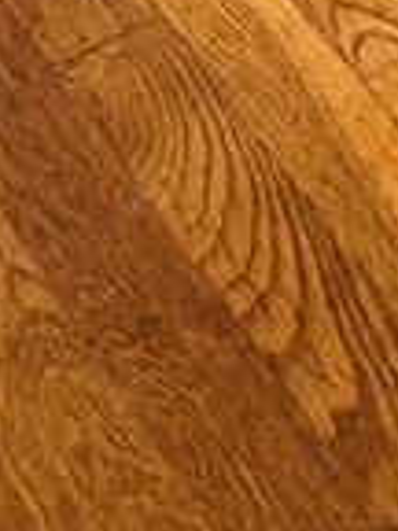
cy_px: -1176
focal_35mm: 185
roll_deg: -2.1
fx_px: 2836
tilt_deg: -18.4
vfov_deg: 8.5
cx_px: 1047
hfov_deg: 7.4
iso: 250
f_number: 1.8
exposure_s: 1/60
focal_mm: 4.25
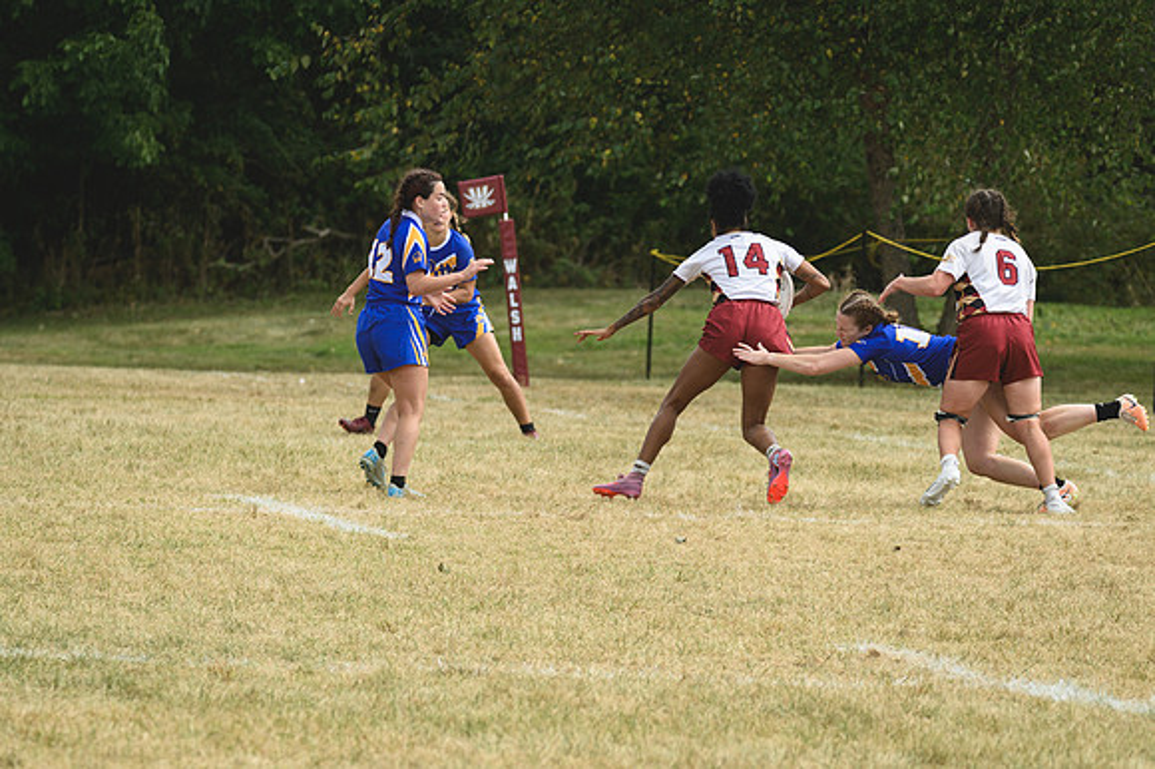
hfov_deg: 5.7
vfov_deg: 3.8
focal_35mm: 360
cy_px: 384
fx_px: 11543
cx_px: 578
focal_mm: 240
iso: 220
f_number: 5.3
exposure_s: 1/1000
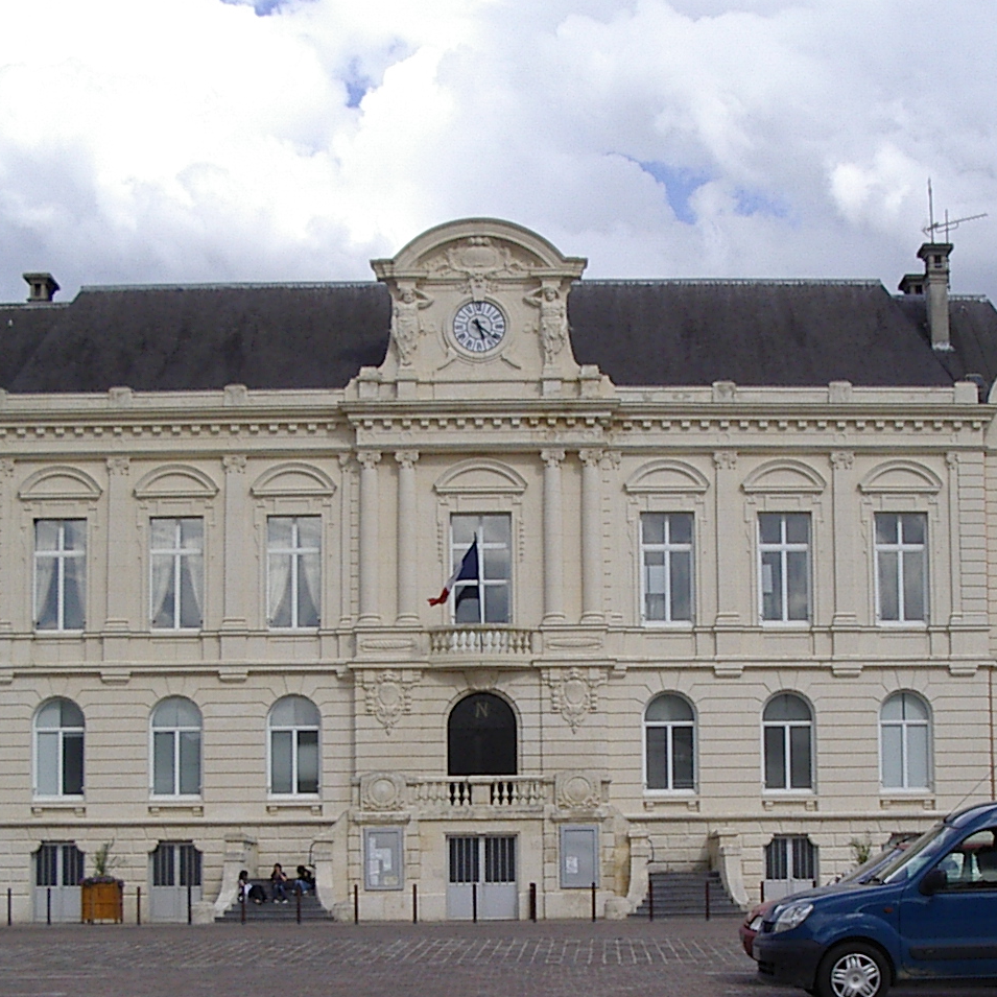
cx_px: 571
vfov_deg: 23.9
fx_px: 2346
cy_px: 682
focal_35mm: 72
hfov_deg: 24.0
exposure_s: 1/400
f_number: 4.8
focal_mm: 5.8
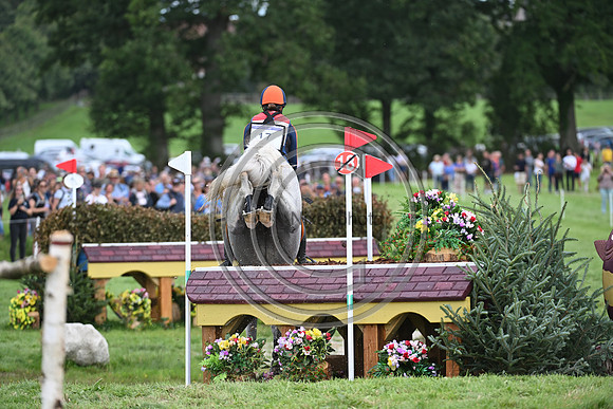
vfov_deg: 5.1
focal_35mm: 270
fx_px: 4598
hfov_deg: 7.6
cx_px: 306
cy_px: 204
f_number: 5
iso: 800
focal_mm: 270
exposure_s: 1/1600
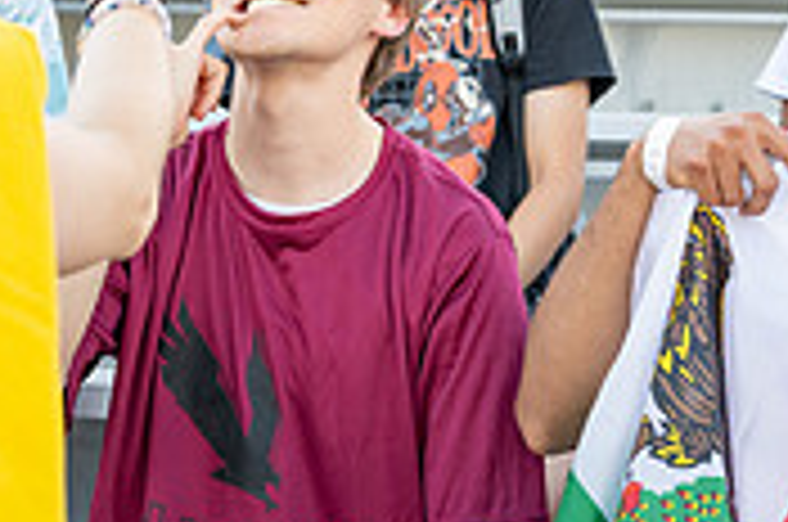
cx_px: 773
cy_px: -125
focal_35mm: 100
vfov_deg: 13.2
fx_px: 2185
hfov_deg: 19.9
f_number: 2.8
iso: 400
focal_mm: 29.5
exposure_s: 1/640
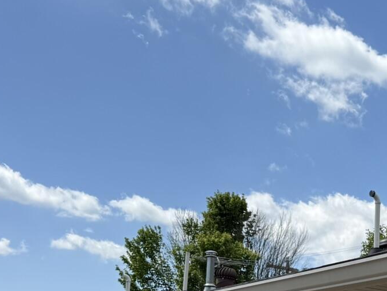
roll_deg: -2.3
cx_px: 426
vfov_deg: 19.1
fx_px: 816
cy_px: 339
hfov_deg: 24.8
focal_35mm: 73
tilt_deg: +3.7
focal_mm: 6.76
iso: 80
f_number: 1.78
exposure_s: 1/4975
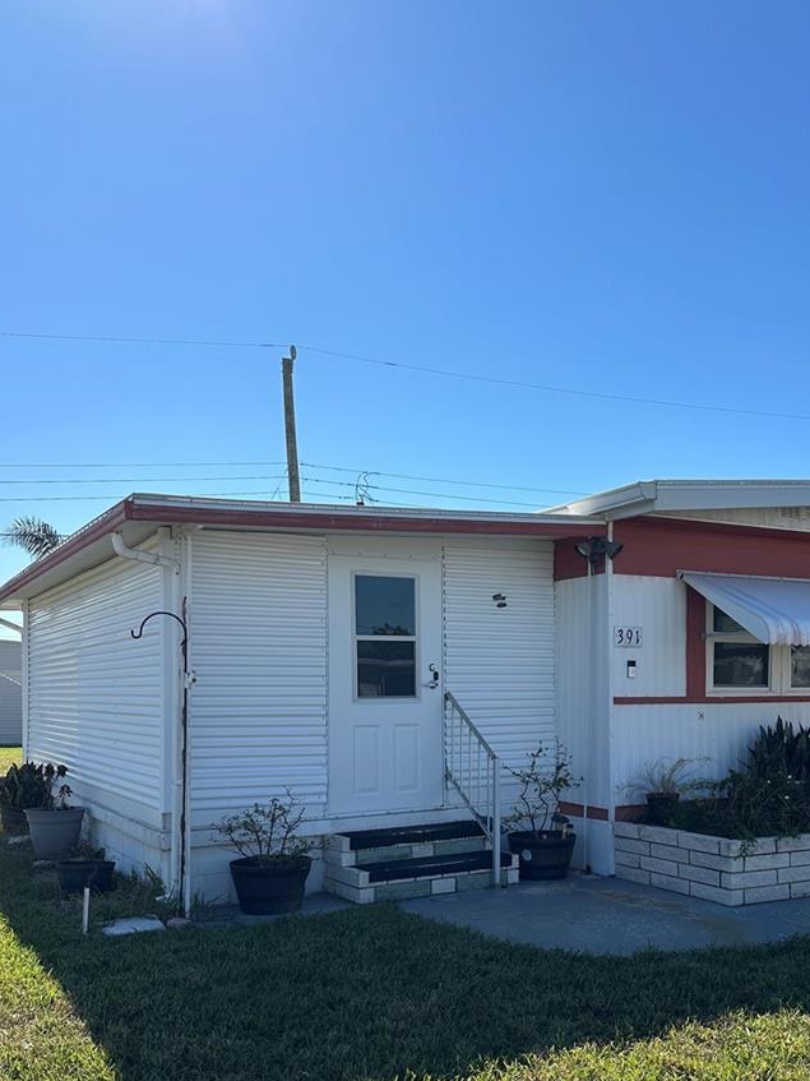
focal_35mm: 34
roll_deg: -0.6
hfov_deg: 41.4
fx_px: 1061
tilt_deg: +2.2
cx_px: 514
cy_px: 687
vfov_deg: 53.3
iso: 80
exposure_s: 1/5848
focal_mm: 6.86
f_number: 1.78
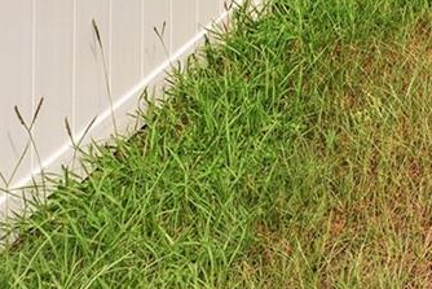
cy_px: -397
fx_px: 804
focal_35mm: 67
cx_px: 940
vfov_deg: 14.2
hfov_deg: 17.2
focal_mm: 14
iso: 500
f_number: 8
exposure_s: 1/500
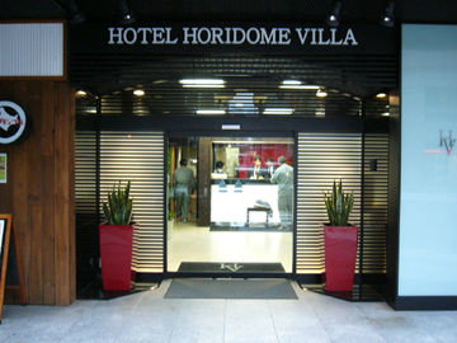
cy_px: 172
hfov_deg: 52.6
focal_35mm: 35
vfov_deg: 40.7
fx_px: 462
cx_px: 228
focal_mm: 5.8
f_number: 2.8
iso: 200
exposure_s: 1/10
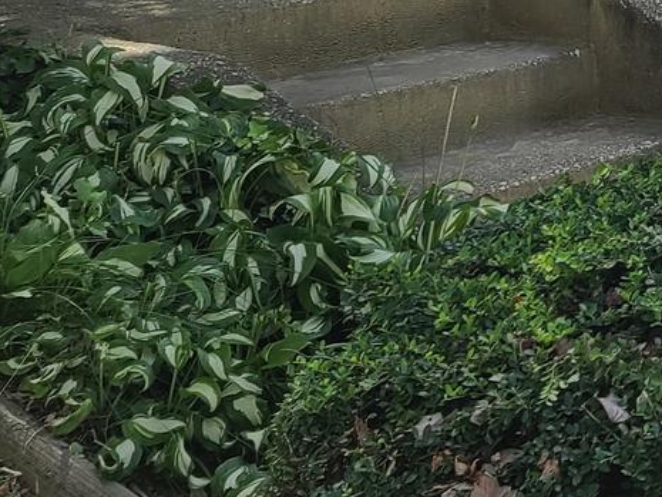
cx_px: 1183
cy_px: -412
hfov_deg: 15.4
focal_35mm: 110
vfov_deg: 12.3
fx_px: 2104
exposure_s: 1/389
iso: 16
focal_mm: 7
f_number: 1.8
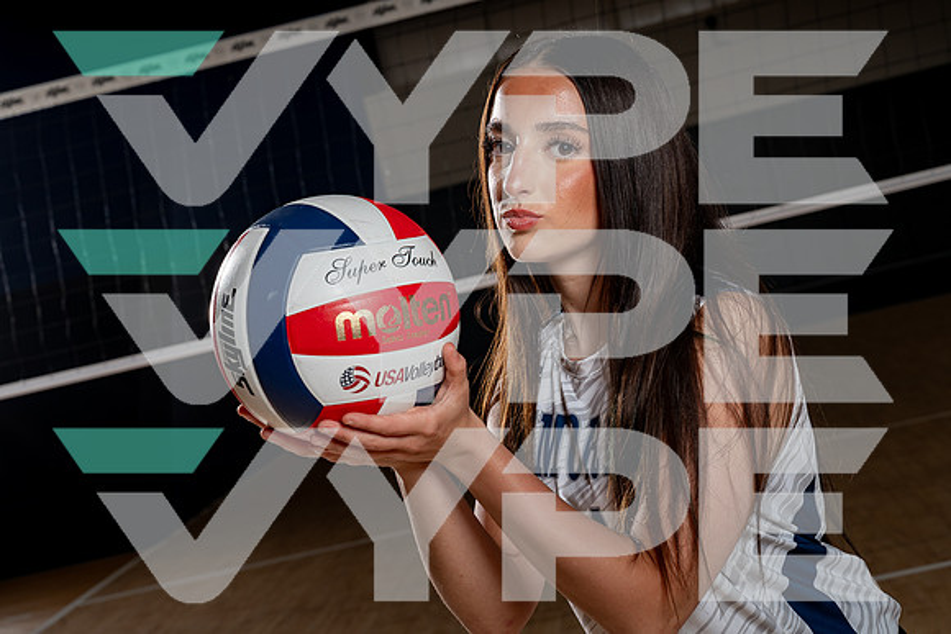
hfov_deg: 31.4
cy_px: 317
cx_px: 476
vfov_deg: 21.3
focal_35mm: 64
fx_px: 1691
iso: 100
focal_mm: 64
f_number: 8
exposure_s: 1/250
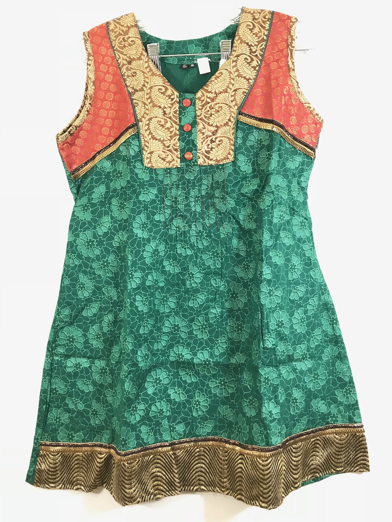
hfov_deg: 49.8
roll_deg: -0.5
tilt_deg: -2.0
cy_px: 261
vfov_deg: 63.4
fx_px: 423
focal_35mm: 28
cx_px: 196
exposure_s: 1/17
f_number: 1.8
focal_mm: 3.99
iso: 40
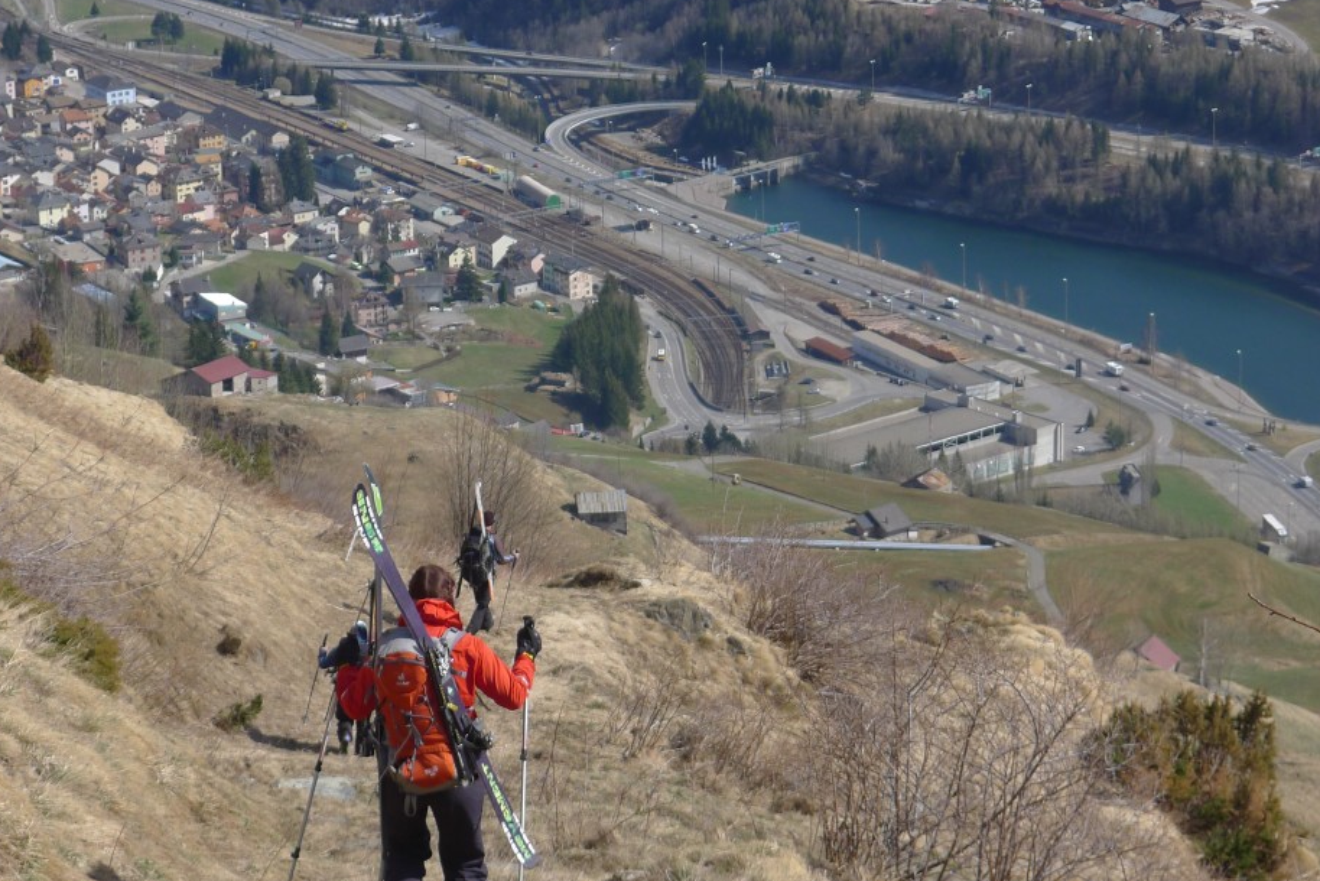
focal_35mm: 105
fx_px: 3851
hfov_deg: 19.4
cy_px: 440
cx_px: 522
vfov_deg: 13.1
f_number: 4
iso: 80
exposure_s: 1/640
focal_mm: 17.1
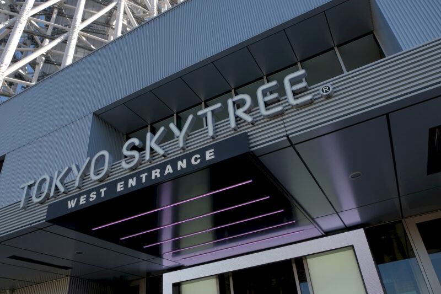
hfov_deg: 67.4
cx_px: 220
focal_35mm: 27
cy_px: 147
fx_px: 331
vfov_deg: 47.9
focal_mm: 18
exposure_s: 1/250
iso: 250
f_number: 7.1
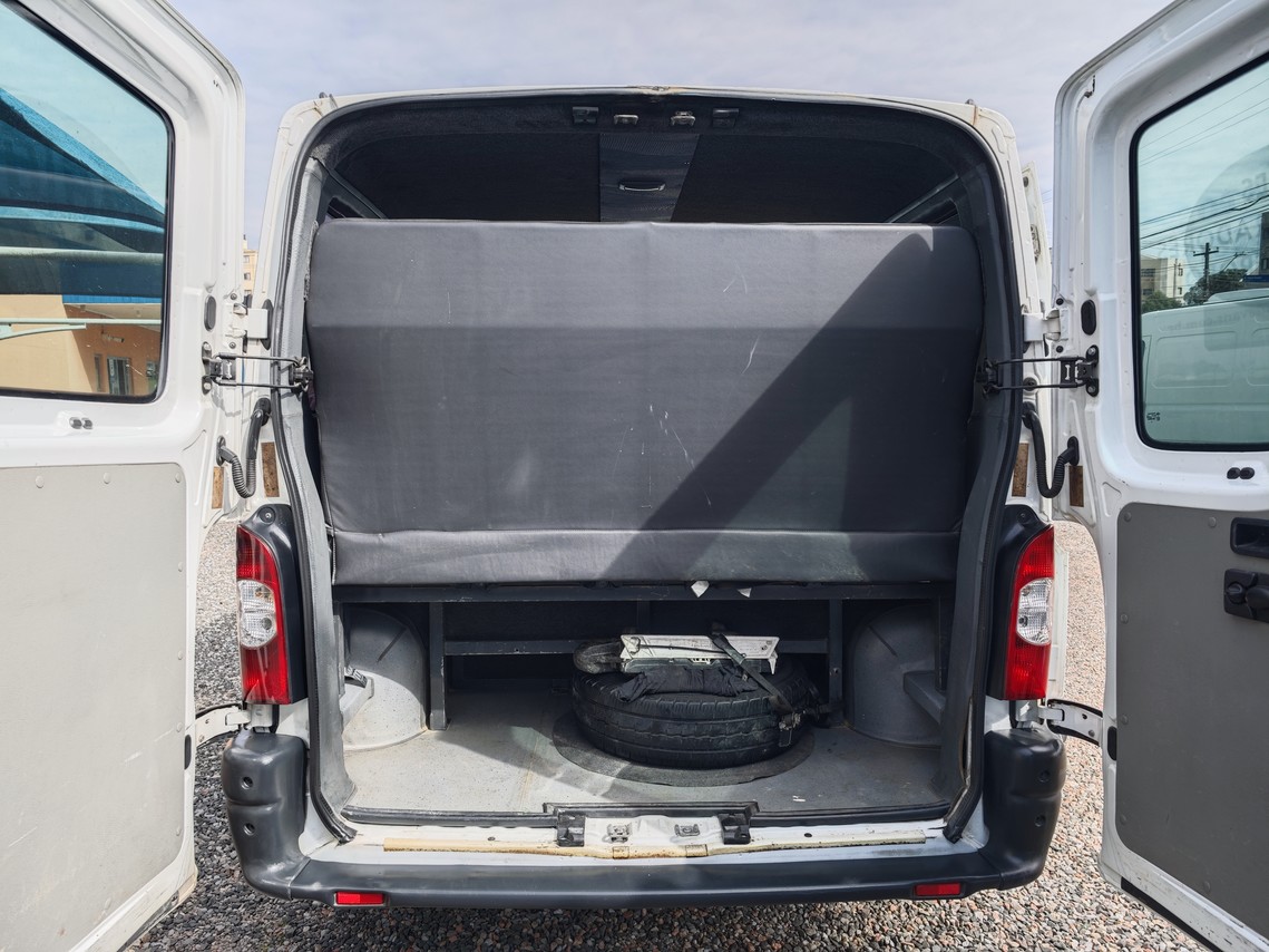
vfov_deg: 58.9
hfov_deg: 73.9
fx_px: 843
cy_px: 476
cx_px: 634
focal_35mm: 23
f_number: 2.8
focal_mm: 8.72
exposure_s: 1/121
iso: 64
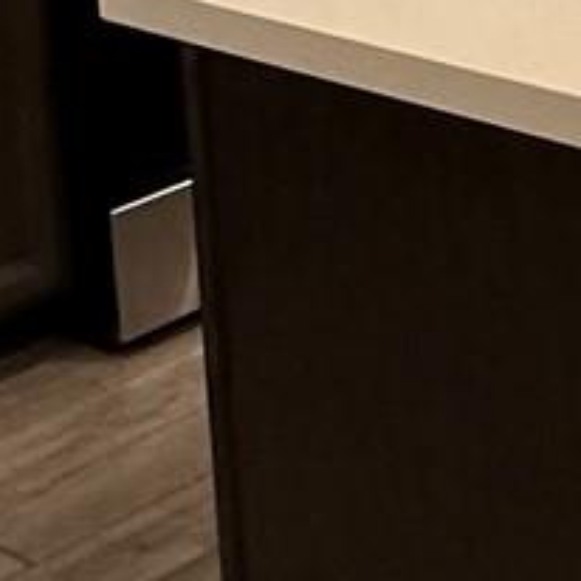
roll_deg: +1.2
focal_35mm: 123
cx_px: 1032
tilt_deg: -8.2
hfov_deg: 12.9
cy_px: -389
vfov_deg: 13.1
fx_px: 2336
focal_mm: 2.22
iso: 250
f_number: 2.2
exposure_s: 1/120
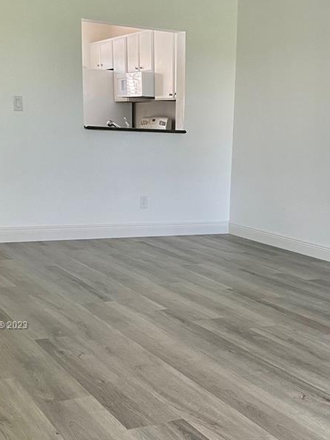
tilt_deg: -16.0
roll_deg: -2.0
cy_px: 326
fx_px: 673
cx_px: 227
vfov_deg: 35.4
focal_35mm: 53
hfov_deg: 27.3
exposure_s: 1/71
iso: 125
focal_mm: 4.2
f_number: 1.6
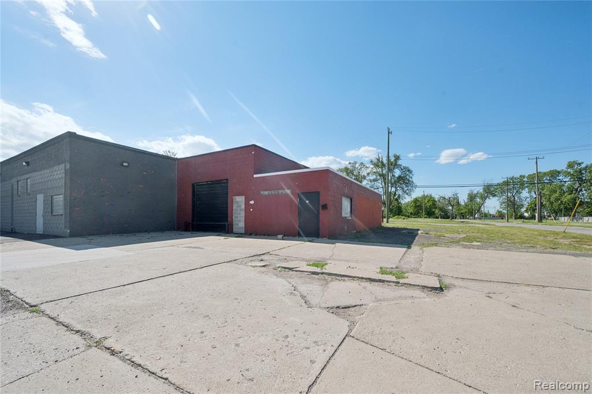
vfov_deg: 81.1
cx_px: 296
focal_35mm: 14
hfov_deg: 104.3
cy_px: 197
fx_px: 230
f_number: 8
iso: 800
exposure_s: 1/4000
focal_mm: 14
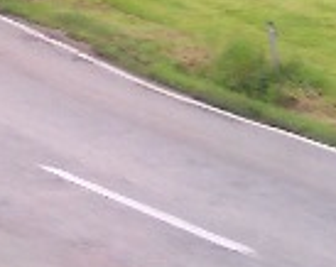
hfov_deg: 8.8
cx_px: -108
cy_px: -186
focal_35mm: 217
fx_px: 2153
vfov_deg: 7.0
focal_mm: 8
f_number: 2.8
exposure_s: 1/250
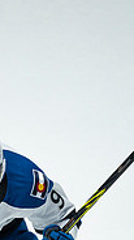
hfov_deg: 0.8
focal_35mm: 1540
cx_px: -35
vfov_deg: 1.4
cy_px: 288
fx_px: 9764
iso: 2000
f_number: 4
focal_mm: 600
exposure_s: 1/1000
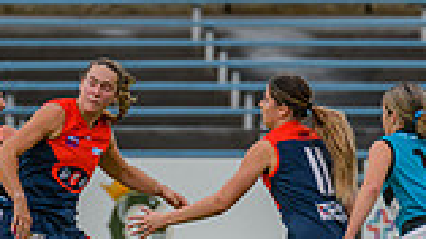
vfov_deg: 0.7
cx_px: 32
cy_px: 109
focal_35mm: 1674
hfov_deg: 1.3
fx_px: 18893
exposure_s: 1/1600
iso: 800
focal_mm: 420
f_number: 6.3
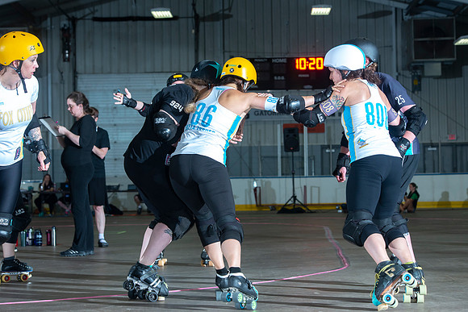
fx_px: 1300
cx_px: 234
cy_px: 156
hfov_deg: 20.4
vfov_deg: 13.7
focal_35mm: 100
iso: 800
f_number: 7.1
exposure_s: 1/160
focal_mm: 100
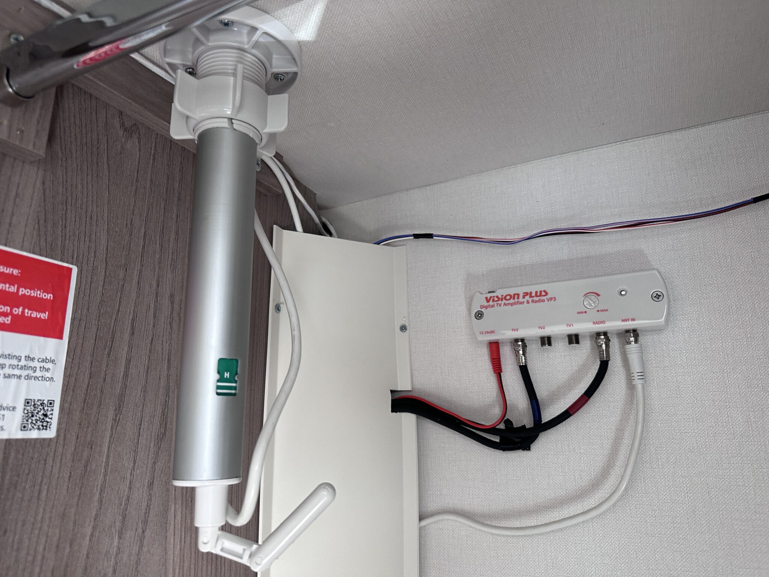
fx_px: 533
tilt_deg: +16.0
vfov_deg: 56.8
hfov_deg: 71.6
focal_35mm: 24
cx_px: 384
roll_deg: +2.3
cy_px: 288
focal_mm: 6.86
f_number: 1.78
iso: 250
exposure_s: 1/87
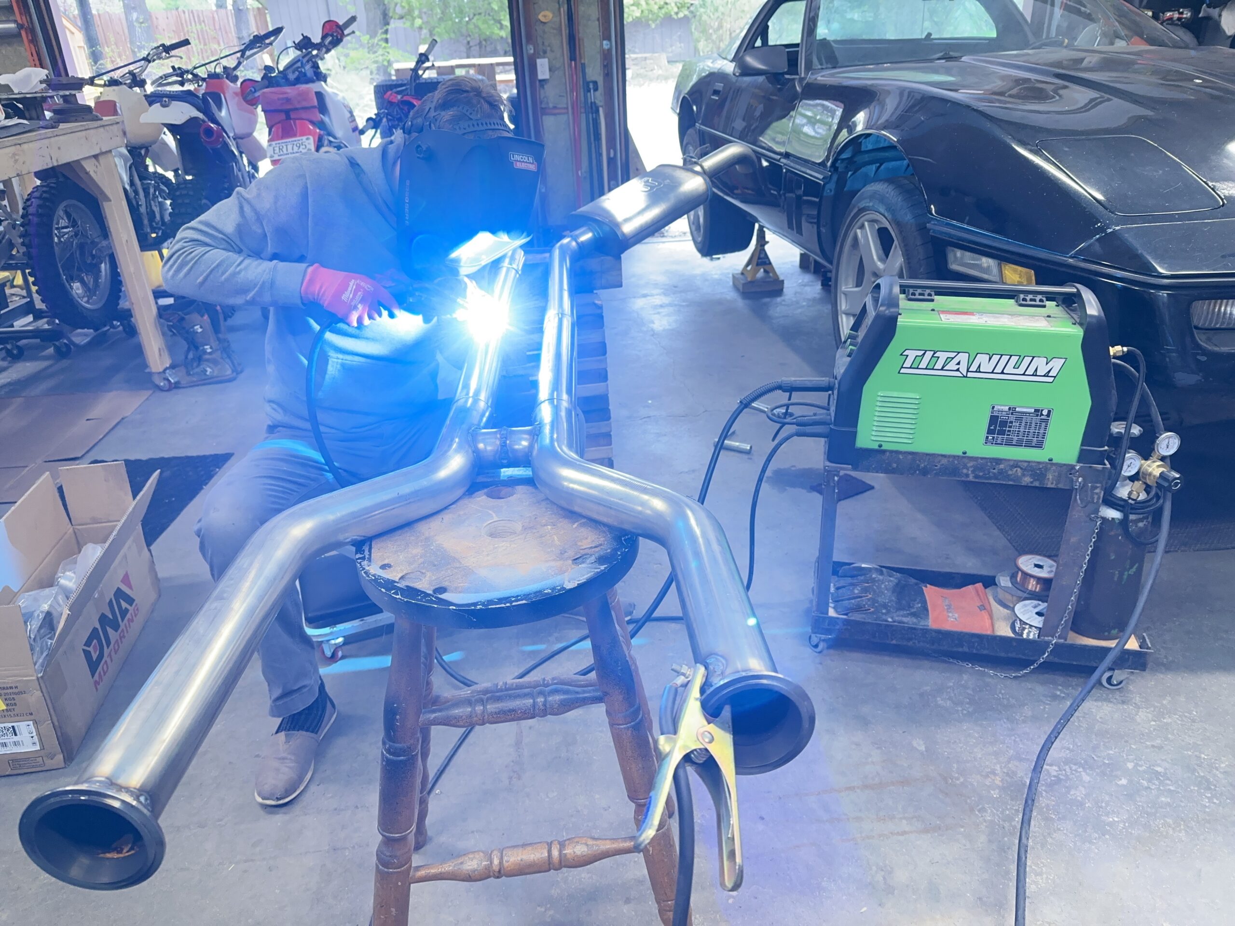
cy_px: 463
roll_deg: +3.0
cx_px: 618
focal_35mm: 24
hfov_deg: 71.6
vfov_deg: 56.8
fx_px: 856
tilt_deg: -25.8
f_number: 1.78
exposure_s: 1/120
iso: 200
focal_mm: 6.86
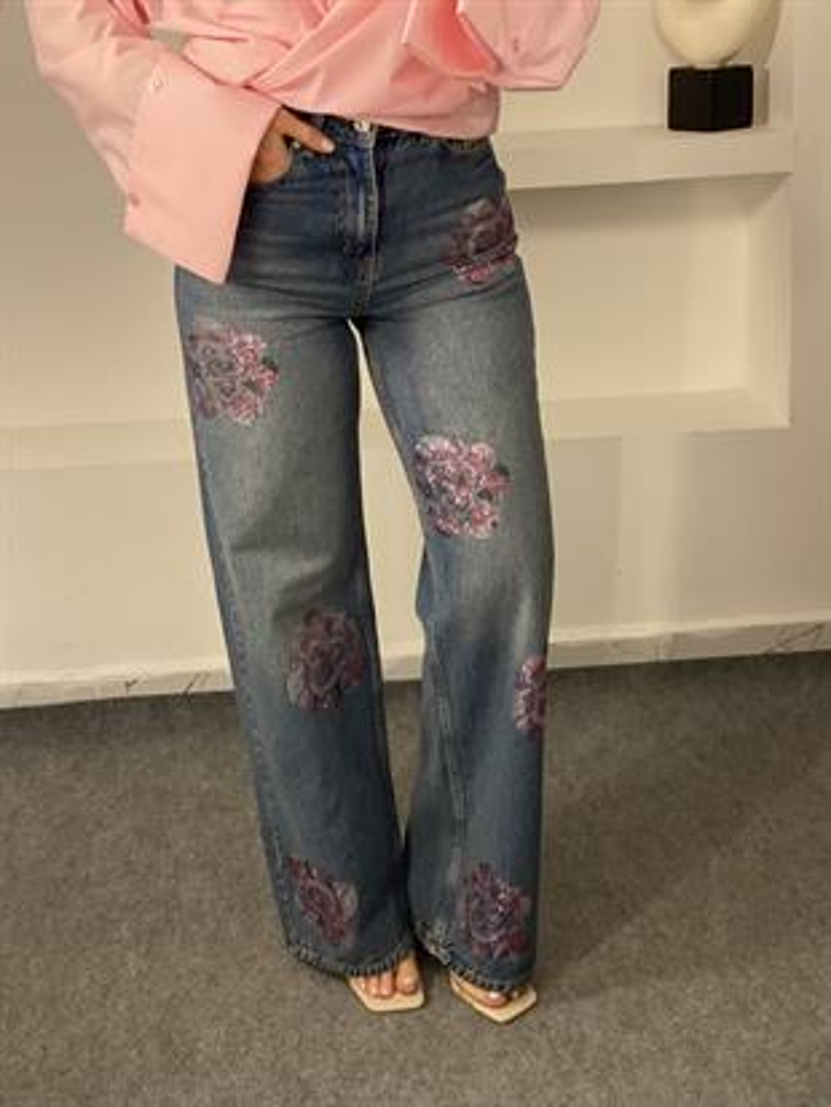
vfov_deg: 36.8
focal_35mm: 52
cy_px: 554
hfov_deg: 28.0
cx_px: 416
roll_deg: +3.0
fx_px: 1664
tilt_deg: -33.8
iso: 400
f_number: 2
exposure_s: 1/33
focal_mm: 6
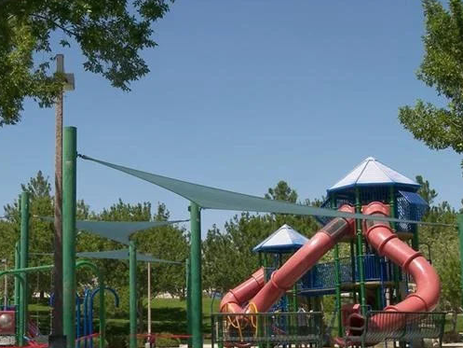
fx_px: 883
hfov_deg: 28.9
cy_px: 196
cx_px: 115
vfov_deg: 22.3
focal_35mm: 66
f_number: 8
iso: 50
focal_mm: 8.7
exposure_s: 1/160
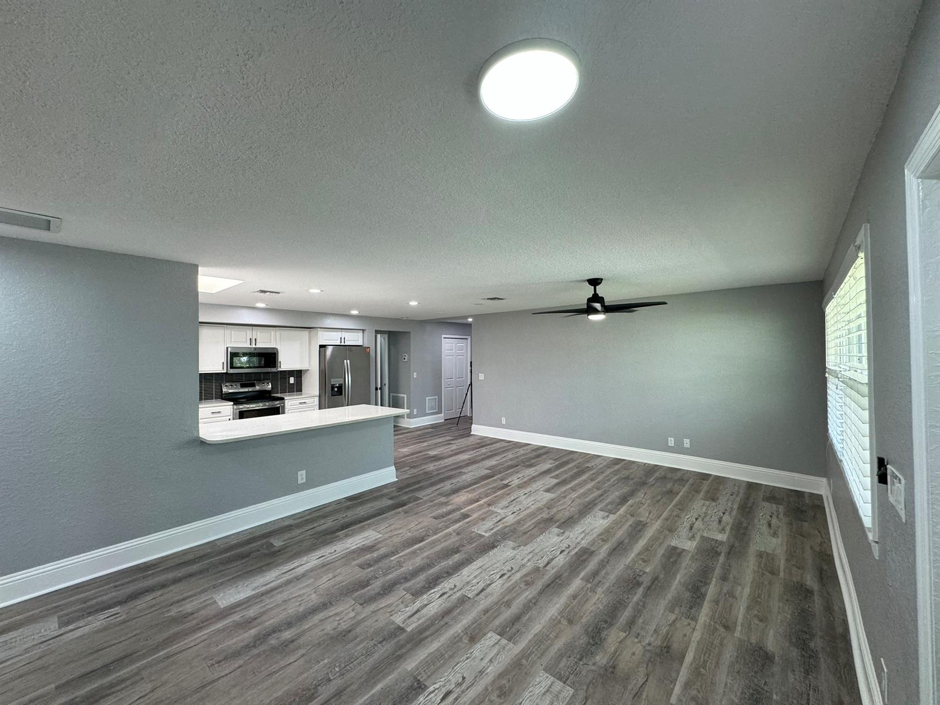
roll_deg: -0.3
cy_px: 352
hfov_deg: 102.1
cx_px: 470
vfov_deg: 85.7
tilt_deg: +0.7
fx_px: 380
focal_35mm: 14
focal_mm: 2.22
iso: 160
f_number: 2.2
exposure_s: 1/120
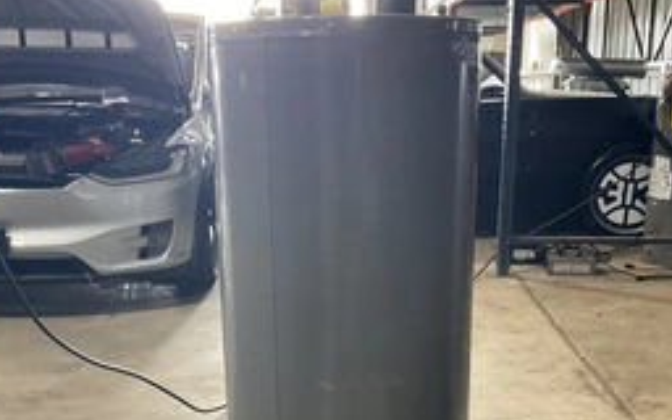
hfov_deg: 41.8
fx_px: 879
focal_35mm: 48
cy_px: 326
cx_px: 320
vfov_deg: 26.5
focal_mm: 3
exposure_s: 1/60
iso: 160
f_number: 1.8
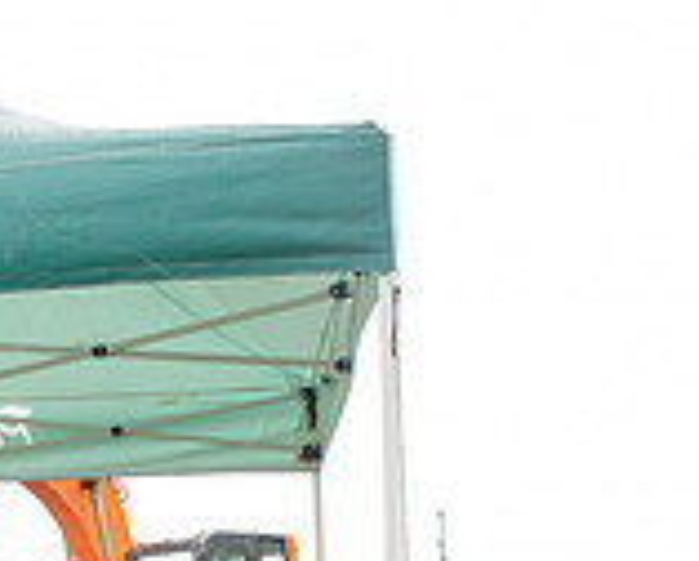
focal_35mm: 83
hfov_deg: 19.9
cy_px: 699
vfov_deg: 17.5
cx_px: -352
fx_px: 1719
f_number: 6.3
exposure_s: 1/160
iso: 640
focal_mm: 24
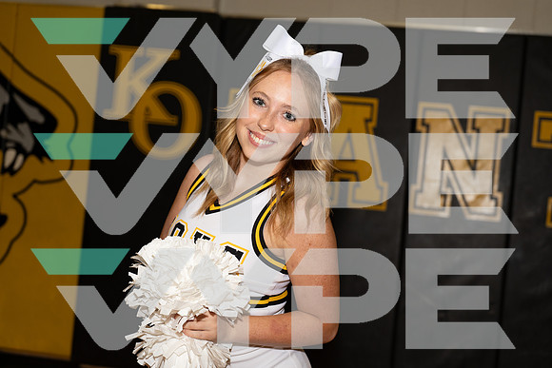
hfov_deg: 30.1
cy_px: 184
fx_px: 1028
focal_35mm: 67
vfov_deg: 20.3
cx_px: 276
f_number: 4
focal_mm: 67
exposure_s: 1/250
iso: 500
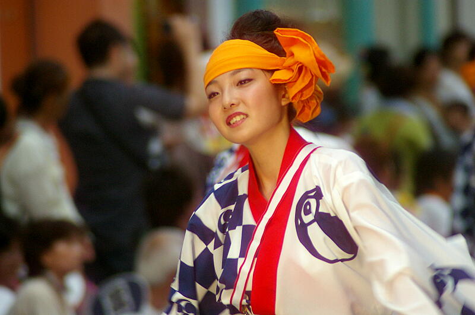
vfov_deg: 3.0
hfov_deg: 4.6
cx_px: 238
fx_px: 5929
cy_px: 158
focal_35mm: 450
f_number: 5.6
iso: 800
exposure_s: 1/125
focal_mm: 300
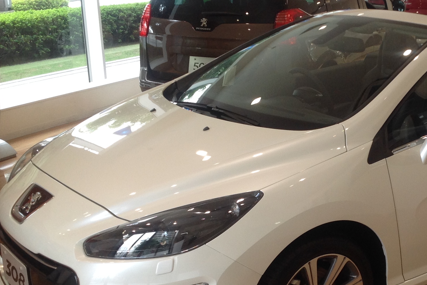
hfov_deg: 30.6
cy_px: 178
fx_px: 759
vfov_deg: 21.2
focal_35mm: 64
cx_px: 347
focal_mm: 4.28
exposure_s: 1/60
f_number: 2.4
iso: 64
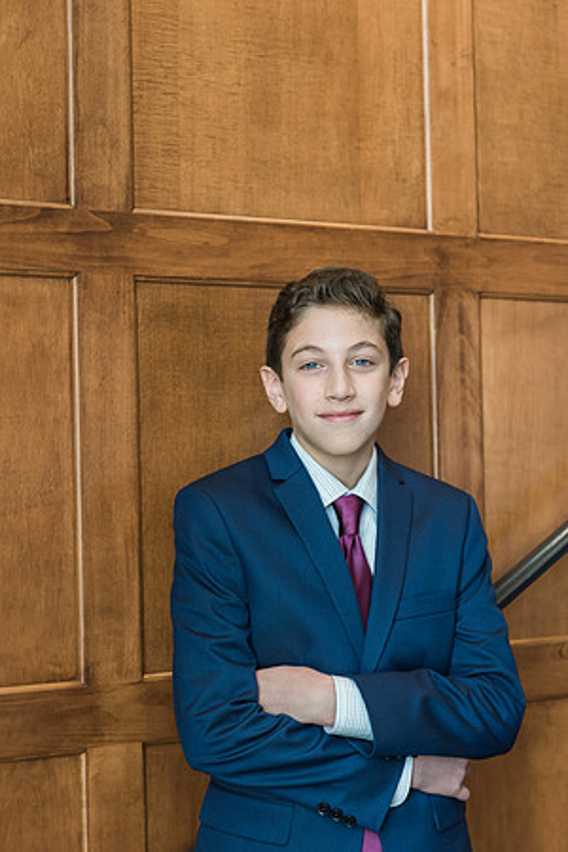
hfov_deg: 19.5
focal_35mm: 70
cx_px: 284
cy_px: 426
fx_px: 1657
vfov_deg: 28.8
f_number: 4
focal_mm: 70
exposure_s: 1/160
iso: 1000
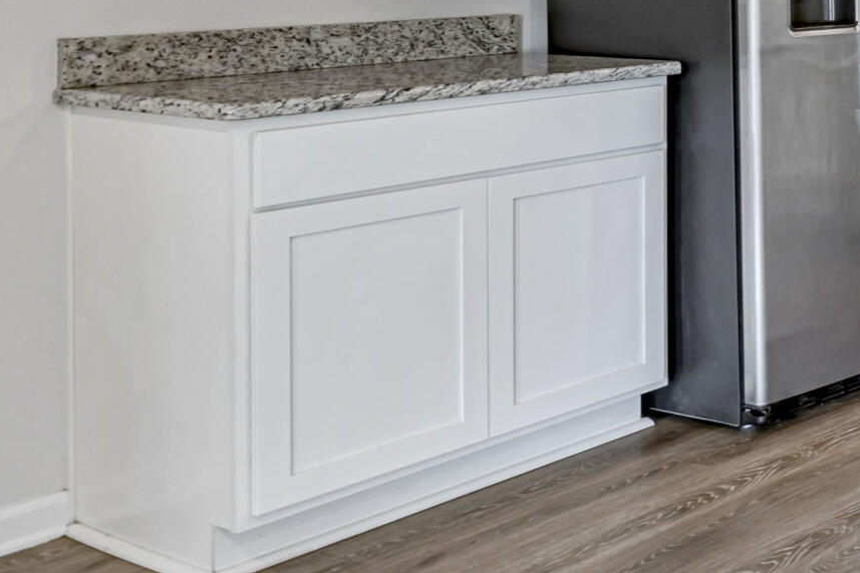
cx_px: 1336
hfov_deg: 25.4
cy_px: -52
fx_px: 1337
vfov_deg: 22.8
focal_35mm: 56
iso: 100
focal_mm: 16
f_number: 8
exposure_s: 1/4
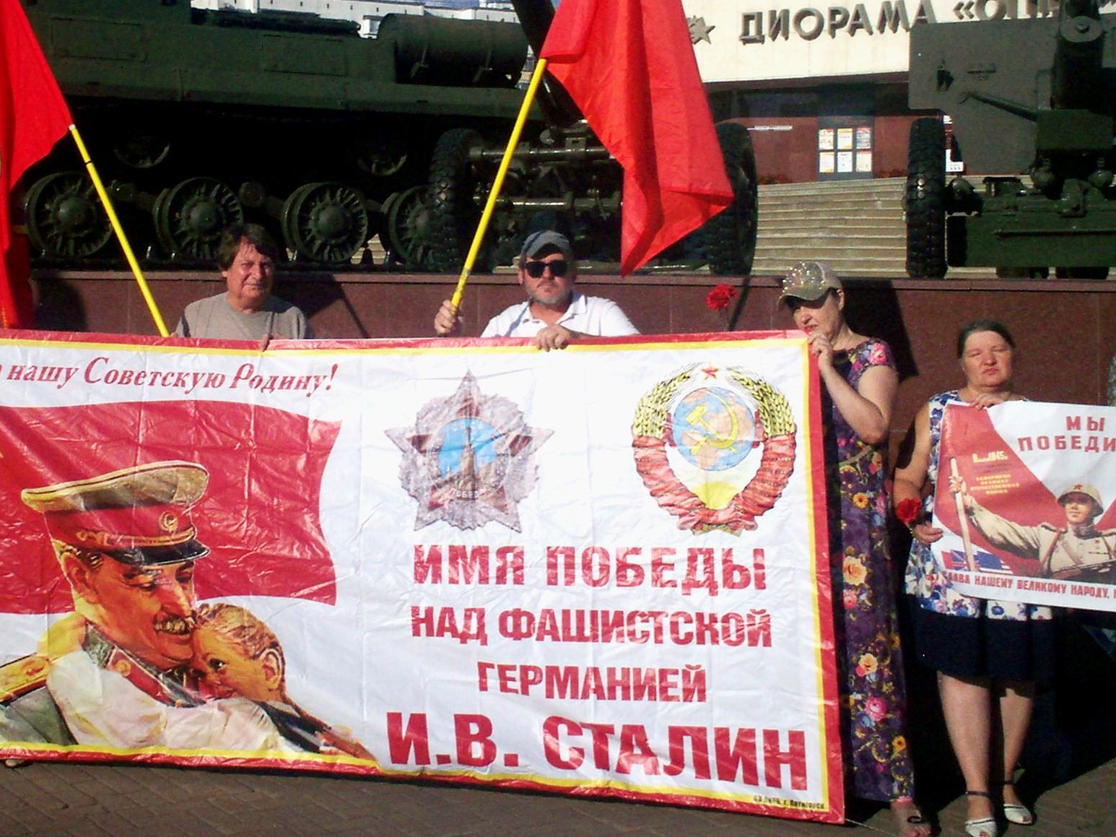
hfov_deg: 31.9
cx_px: 375
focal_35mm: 60
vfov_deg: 24.2
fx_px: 1934
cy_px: 214
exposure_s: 1/1508
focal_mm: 6
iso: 100
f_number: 4.5
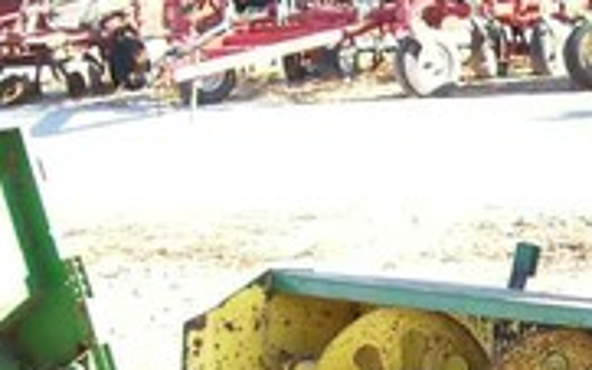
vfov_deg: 11.2
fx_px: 1855
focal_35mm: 115
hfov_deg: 16.9
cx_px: 818
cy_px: 445
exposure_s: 1/243
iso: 80
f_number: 2.7
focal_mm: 6
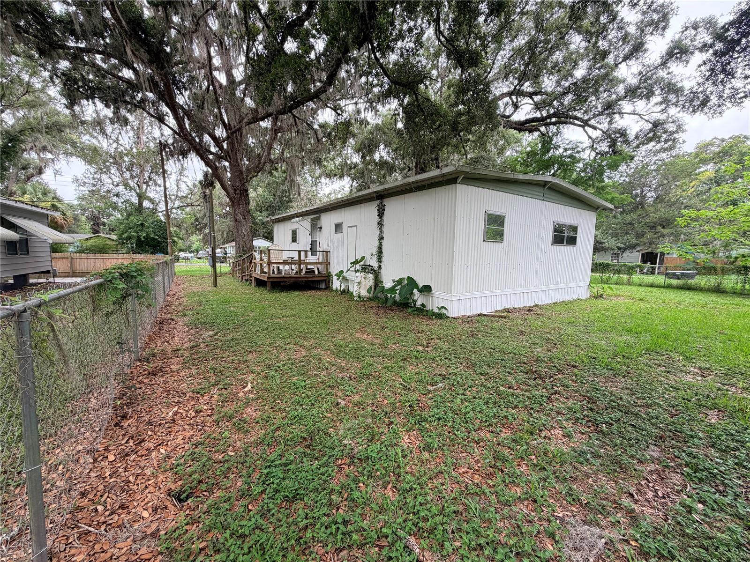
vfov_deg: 85.7
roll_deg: -1.1
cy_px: 281
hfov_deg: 102.1
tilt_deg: -6.3
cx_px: 375
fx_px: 303
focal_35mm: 14
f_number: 2.2
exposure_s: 1/179
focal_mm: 2.22
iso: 50
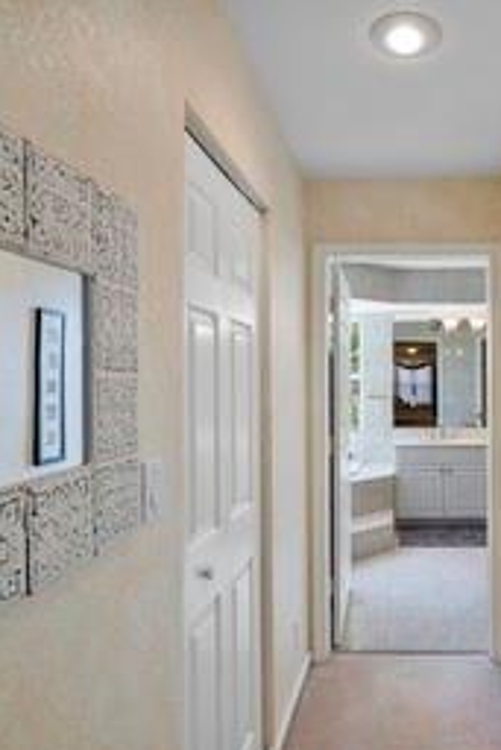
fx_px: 521
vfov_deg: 71.5
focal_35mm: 25
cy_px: 384
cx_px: 396
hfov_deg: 48.6
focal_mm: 16
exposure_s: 1/10
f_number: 8
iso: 200
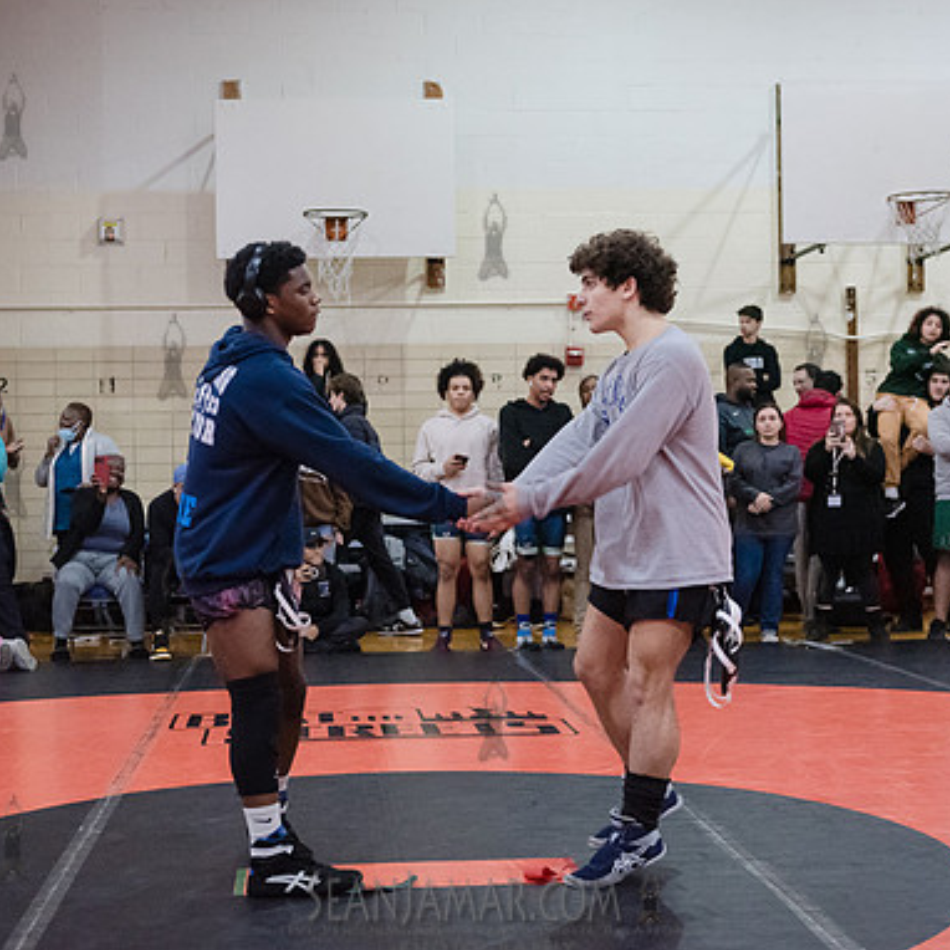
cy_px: 476
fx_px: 1925
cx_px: 492
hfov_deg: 27.7
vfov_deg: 27.7
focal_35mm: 62
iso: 8000
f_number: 3.2
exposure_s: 1/200
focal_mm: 48
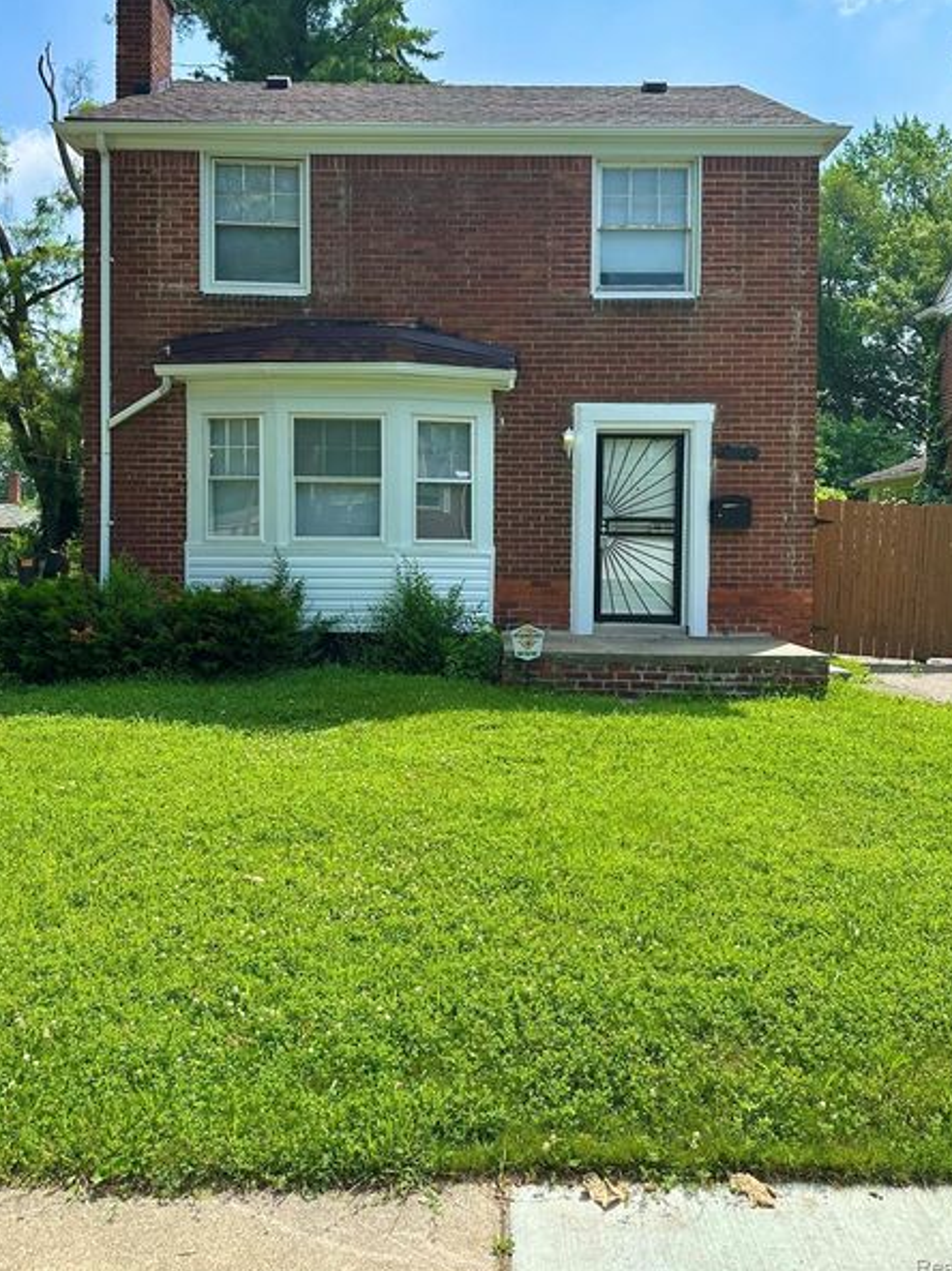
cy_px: 569
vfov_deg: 65.2
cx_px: 487
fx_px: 991
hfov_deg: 51.3
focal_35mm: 27
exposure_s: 1/3058
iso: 80
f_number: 1.78
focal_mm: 6.86
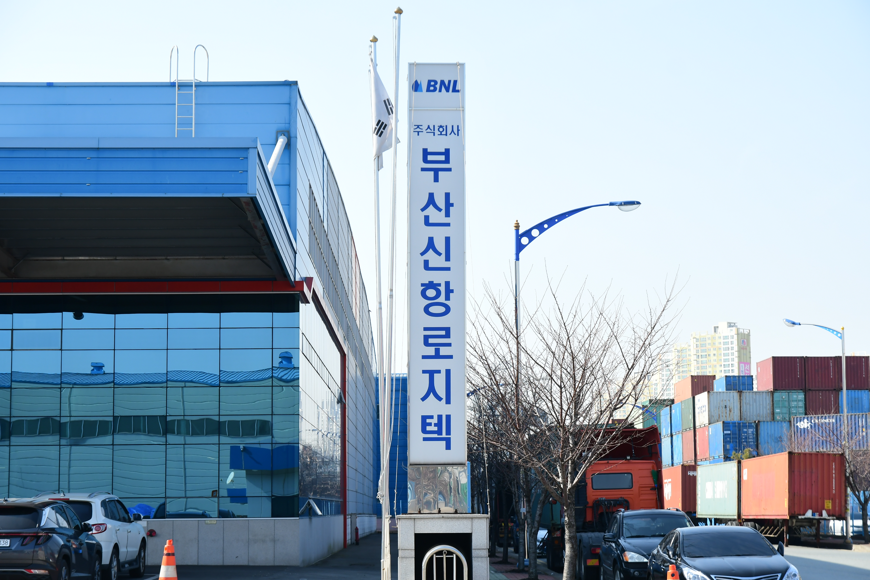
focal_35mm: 75
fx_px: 1812
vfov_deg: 18.2
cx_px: 435
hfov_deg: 27.0
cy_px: 290
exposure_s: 1/1000
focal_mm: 50
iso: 320
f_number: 4.5
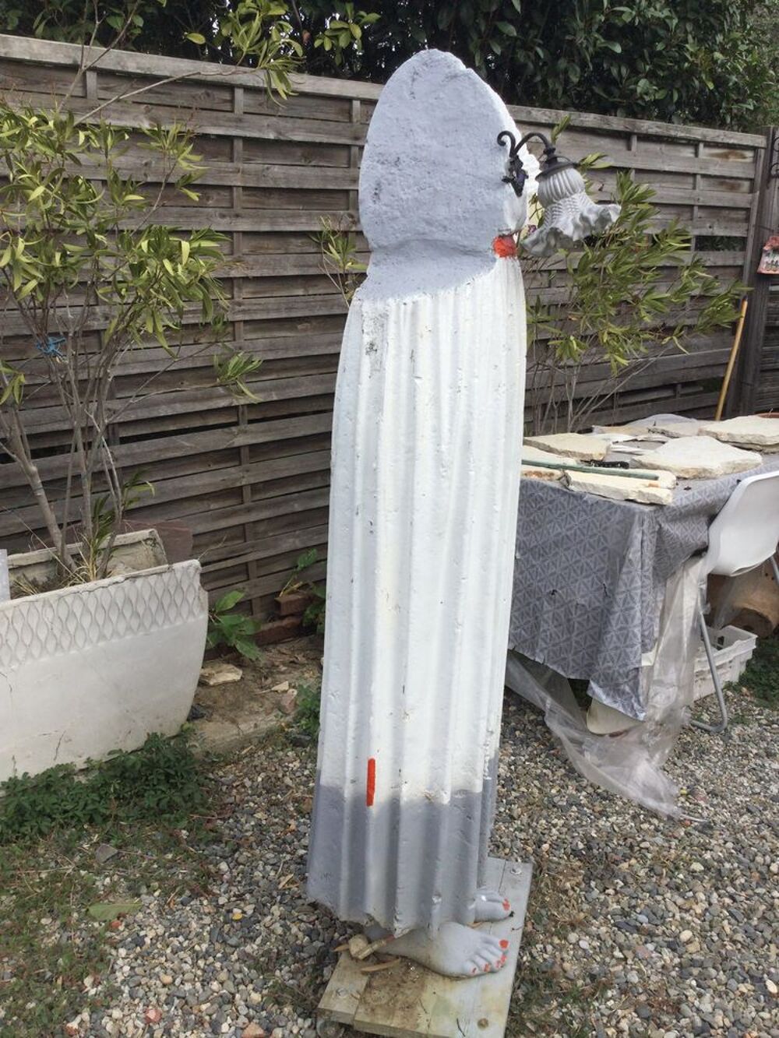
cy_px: 519
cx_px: 390
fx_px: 930
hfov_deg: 45.4
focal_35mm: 31
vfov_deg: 58.3
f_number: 2.4
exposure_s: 1/769
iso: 25
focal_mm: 3.3
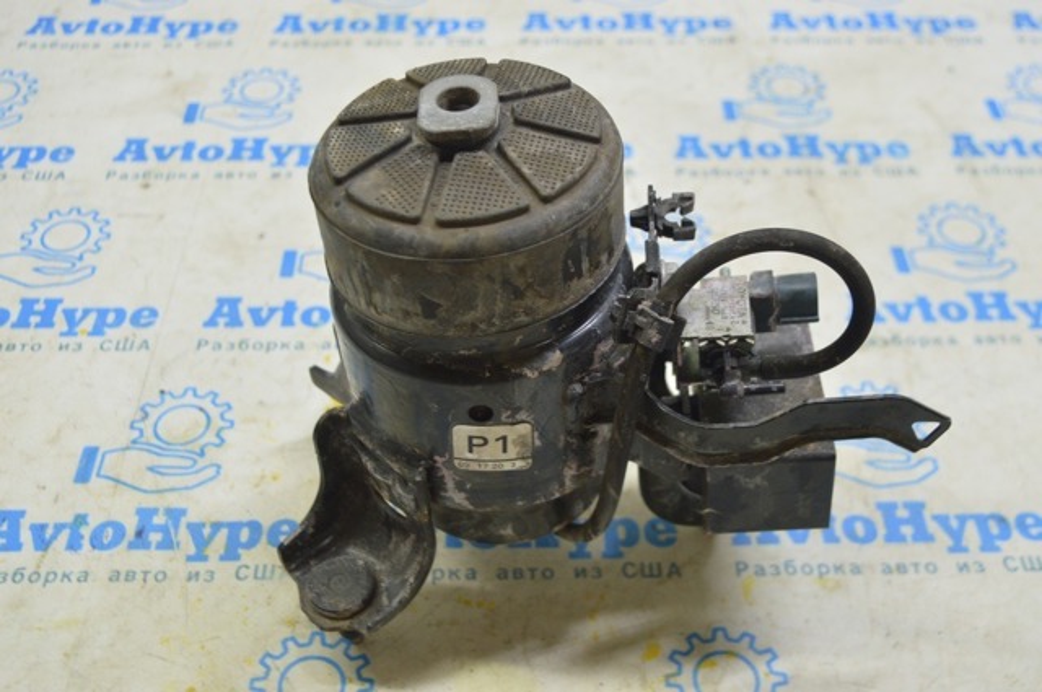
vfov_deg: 29.8
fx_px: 1301
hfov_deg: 43.7
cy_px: 346
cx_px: 521
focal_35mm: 45
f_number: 5.6
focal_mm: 30
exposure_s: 1/20
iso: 400
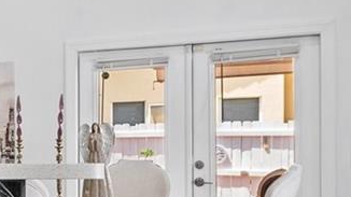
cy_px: 164
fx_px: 670
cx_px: -166
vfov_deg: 16.6
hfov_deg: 23.7
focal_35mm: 72
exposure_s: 1/4
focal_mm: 14
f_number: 8
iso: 200
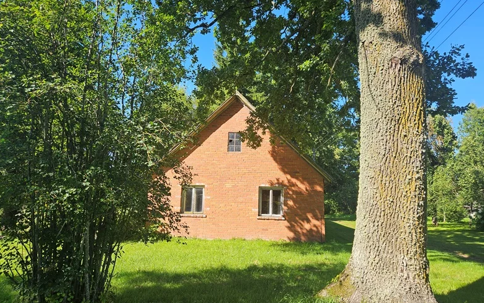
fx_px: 330
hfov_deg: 72.5
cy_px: 153
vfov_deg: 49.3
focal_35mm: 25
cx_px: 237
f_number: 1.8
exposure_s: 1/732
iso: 25
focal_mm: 5.4
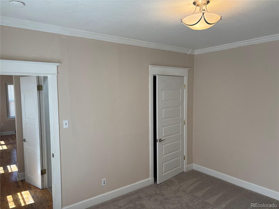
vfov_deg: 53.1
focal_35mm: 26
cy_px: 104
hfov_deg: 67.3
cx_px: 140
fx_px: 210
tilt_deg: -4.5
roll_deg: +0.3
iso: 80
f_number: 1.6
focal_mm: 5.96
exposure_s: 1/120
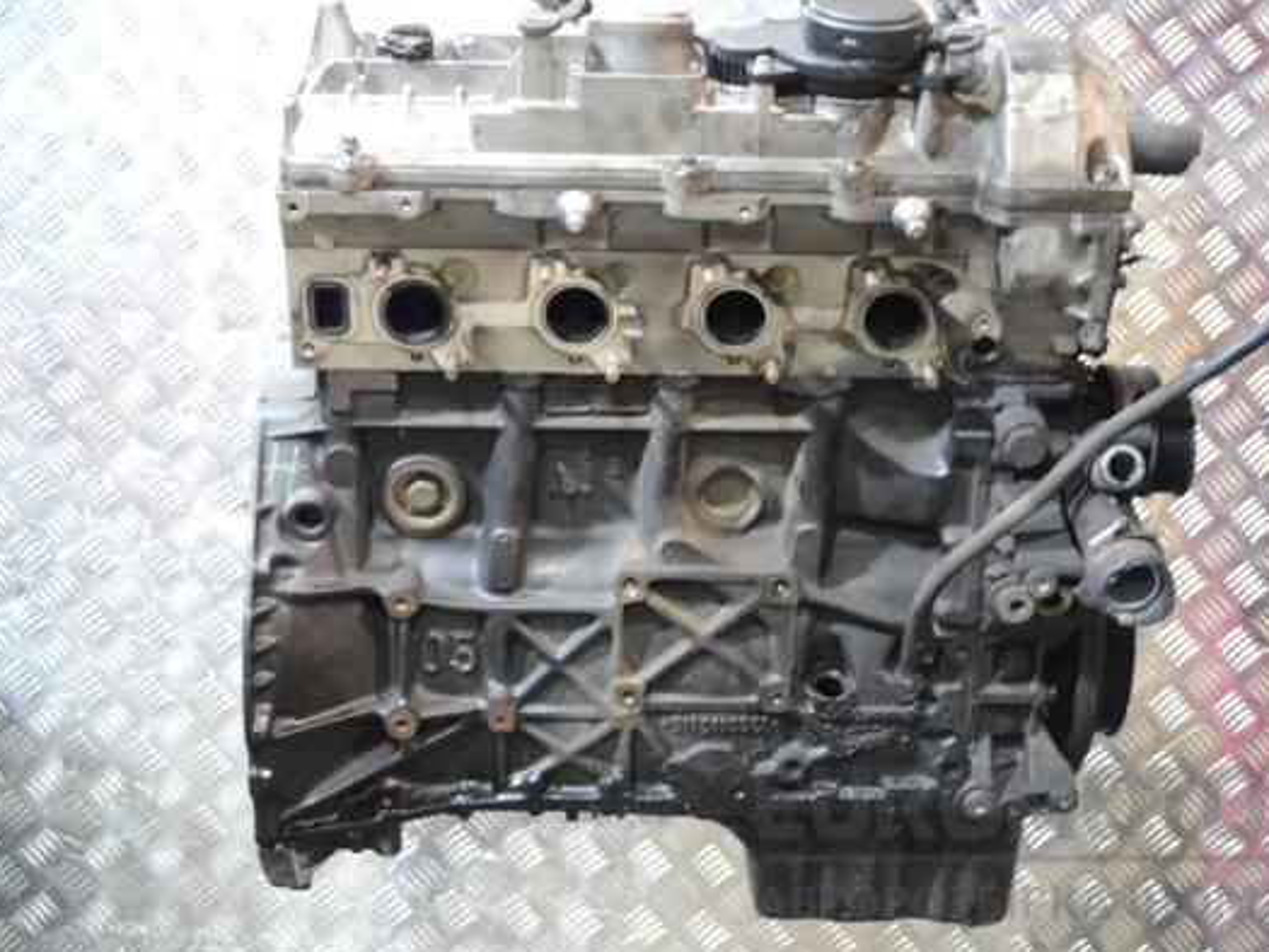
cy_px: 481
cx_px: 711
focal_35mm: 56
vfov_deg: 26.1
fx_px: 2053
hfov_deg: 34.3
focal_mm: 34
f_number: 5
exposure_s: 1/15
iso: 3200
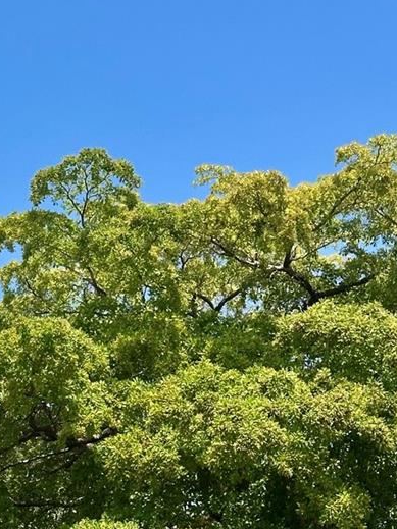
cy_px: 553
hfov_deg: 13.0
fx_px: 1698
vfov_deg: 17.2
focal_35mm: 111
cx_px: -56
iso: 64
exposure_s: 1/4016
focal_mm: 6.86
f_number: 1.78
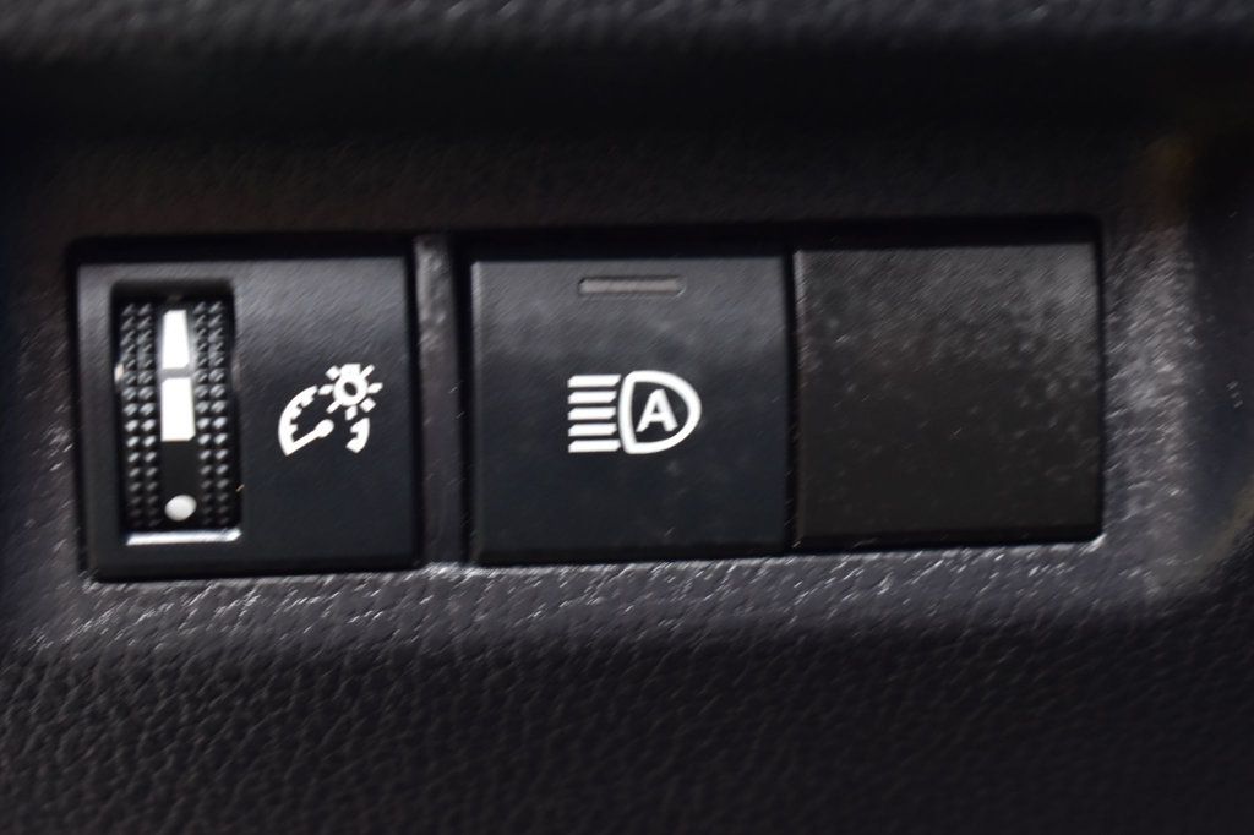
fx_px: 2873
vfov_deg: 16.5
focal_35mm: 82
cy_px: 418
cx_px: 627
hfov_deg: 24.6
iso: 720
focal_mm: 55
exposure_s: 1/15
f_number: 6.3
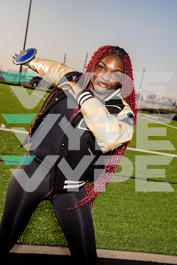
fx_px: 347
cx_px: 88
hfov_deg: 28.6
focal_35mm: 47
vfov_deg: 41.9
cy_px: 132
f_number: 5.6
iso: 80
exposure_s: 1/250
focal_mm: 47
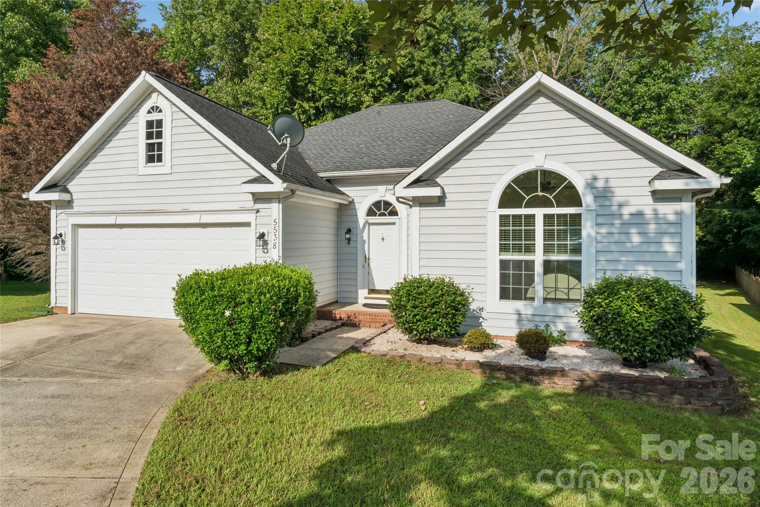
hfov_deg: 83.7
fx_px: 424
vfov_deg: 61.7
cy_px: 254
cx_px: 380
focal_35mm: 20
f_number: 22
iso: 100
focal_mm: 20.1
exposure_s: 1/40
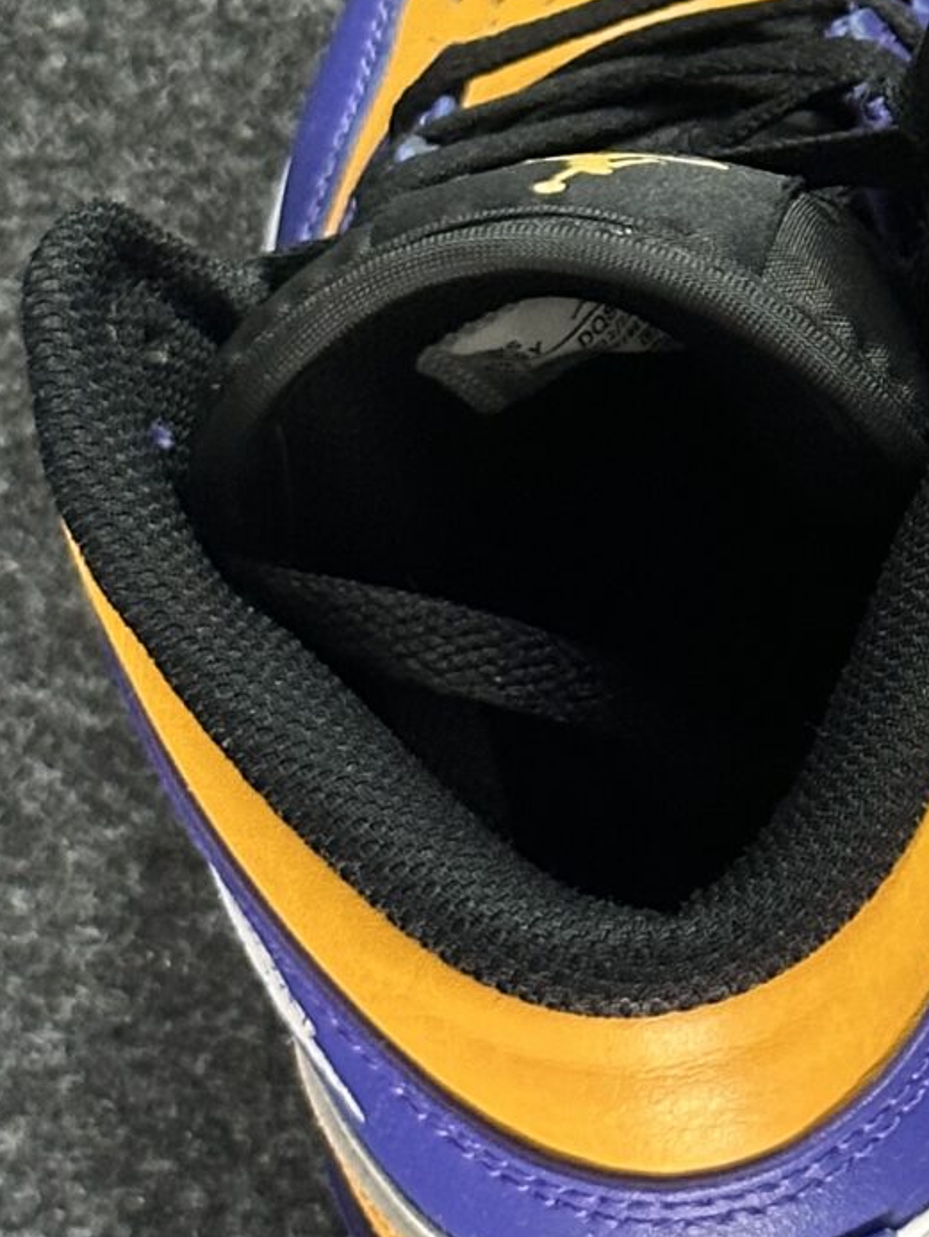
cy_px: 487
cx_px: 1230
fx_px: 6330
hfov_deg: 8.3
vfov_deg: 11.2
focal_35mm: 177
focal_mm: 6.86
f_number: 1.78
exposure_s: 1/36
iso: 500
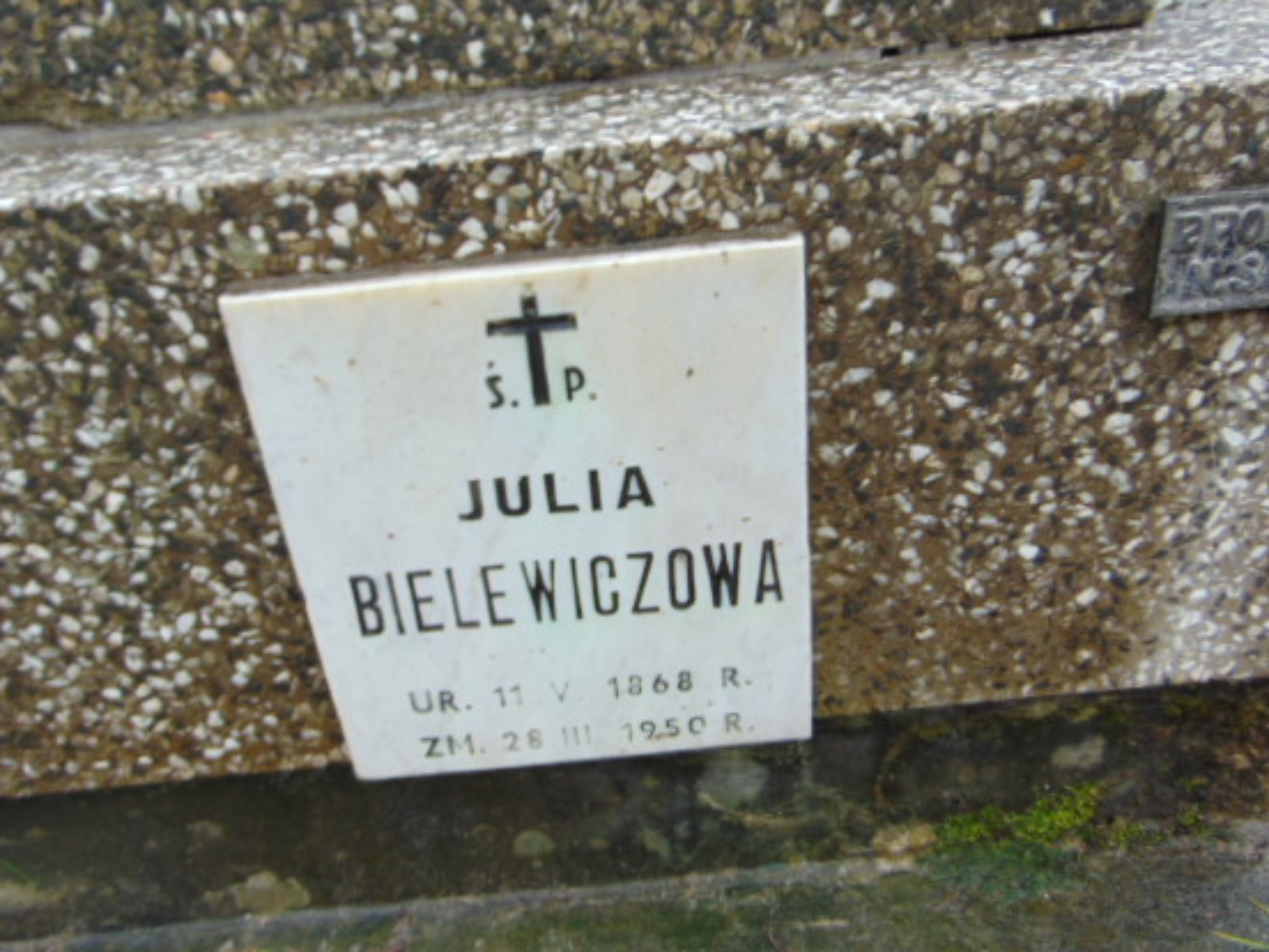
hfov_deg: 61.7
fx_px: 1063
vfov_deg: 48.2
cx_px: 634
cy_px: 508
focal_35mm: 29
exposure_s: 1/50
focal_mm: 4.5
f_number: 3
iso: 80
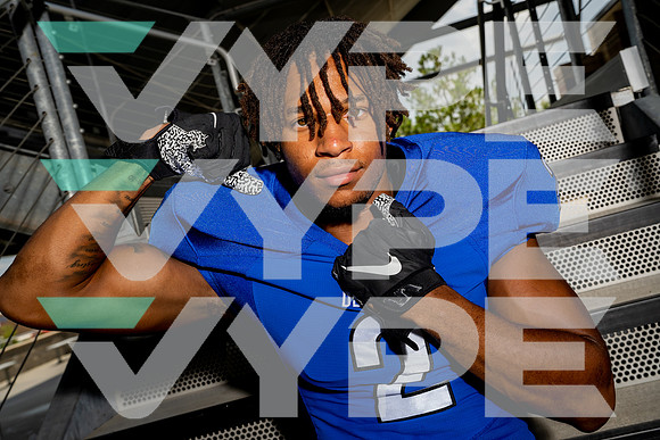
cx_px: 330
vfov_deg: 30.5
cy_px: 220
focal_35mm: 44
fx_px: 807
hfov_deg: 44.5
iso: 100
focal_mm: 44
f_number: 8
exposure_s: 1/250
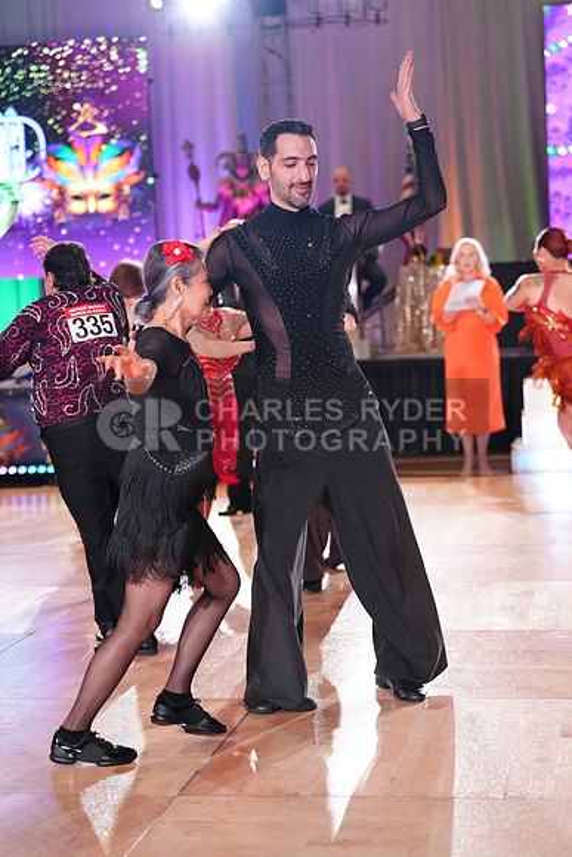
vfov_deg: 27.3
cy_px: 428
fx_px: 1762
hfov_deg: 18.4
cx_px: 286
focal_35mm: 74
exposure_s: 1/500
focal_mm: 74
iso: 2000
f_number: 2.8
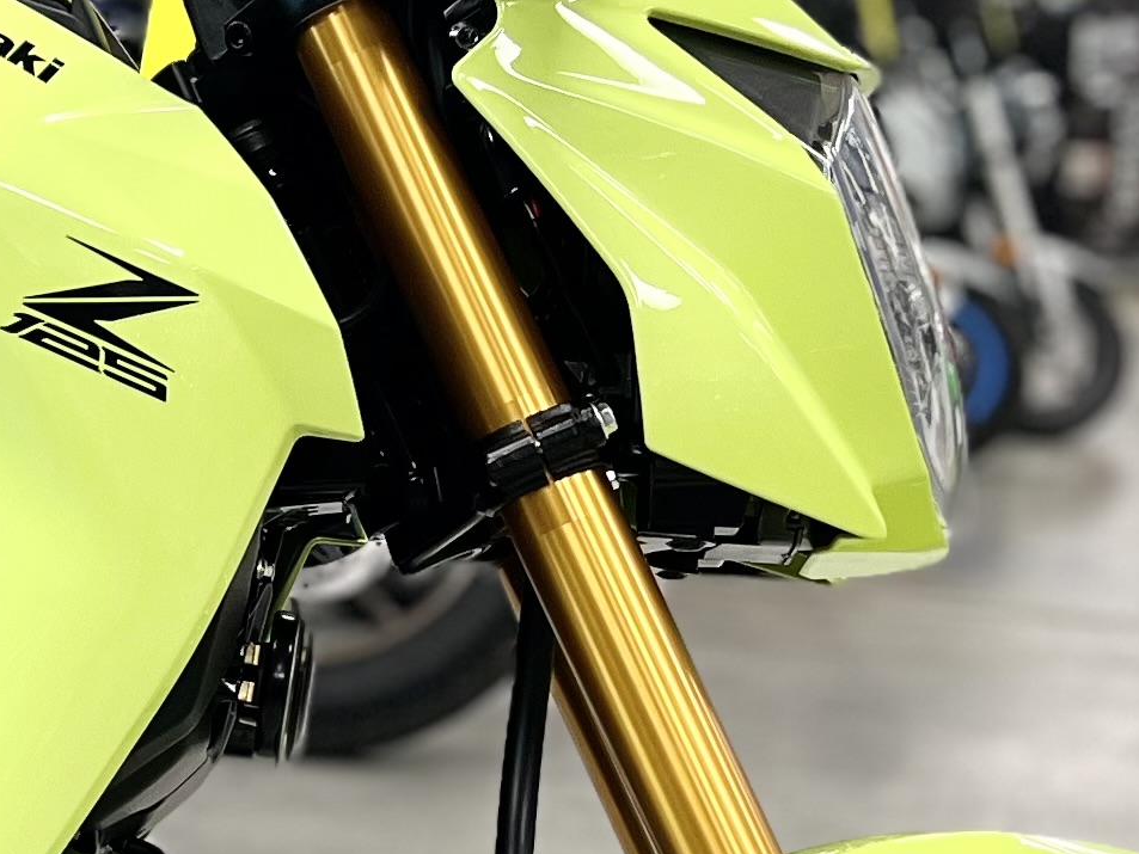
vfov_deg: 13.4
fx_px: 3620
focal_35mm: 110
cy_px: 582
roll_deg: -0.6
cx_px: -299
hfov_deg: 16.9
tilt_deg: -8.0
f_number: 1.5
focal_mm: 5.7
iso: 100
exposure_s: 1/60
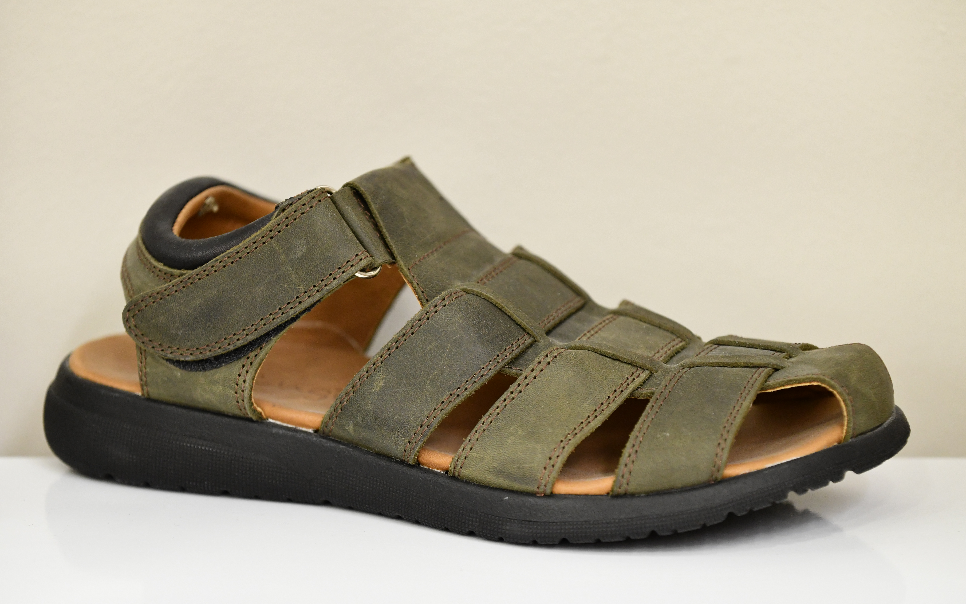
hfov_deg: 15.1
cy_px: 304
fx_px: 3633
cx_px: 482
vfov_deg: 9.5
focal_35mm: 138
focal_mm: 90
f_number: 2.8
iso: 1800
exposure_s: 1/500
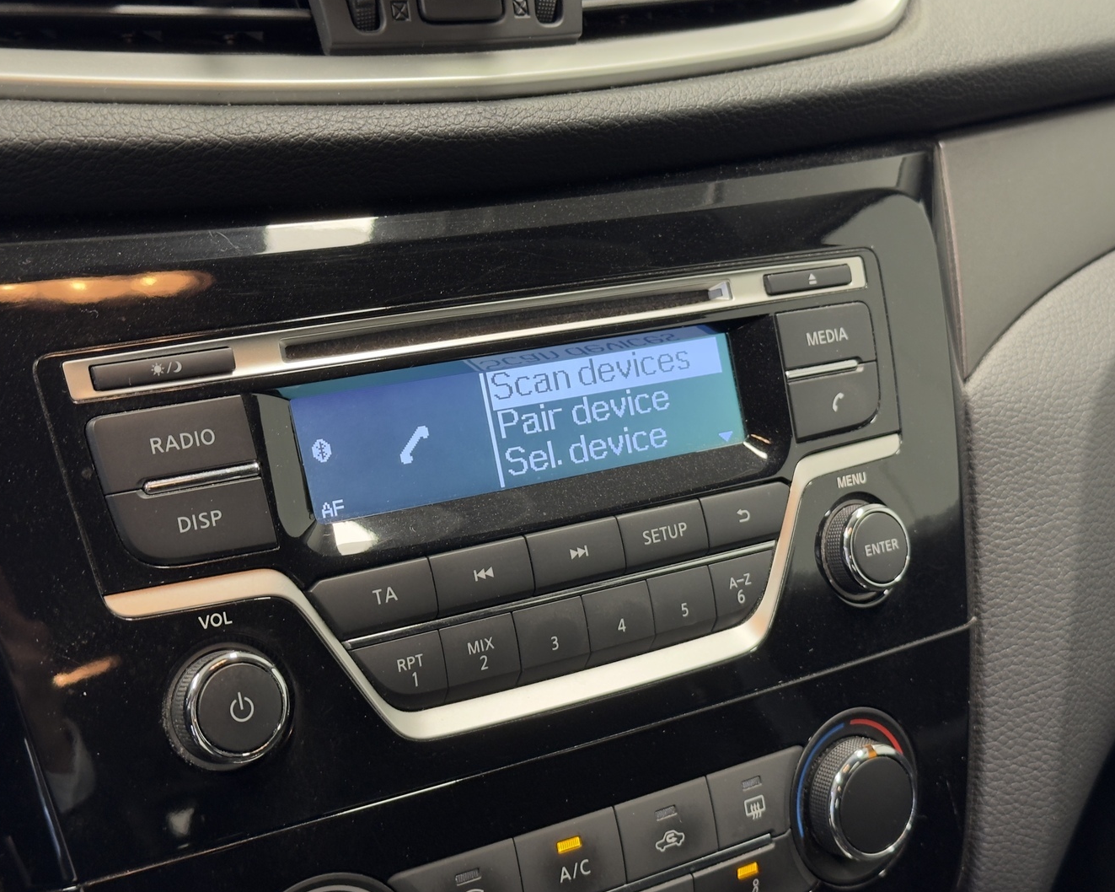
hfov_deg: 36.6
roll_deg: -6.2
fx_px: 1683
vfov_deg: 29.7
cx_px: 513
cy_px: 451
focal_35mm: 51
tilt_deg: -25.3
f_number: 1.78
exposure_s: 1/33
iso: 250
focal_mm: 6.76
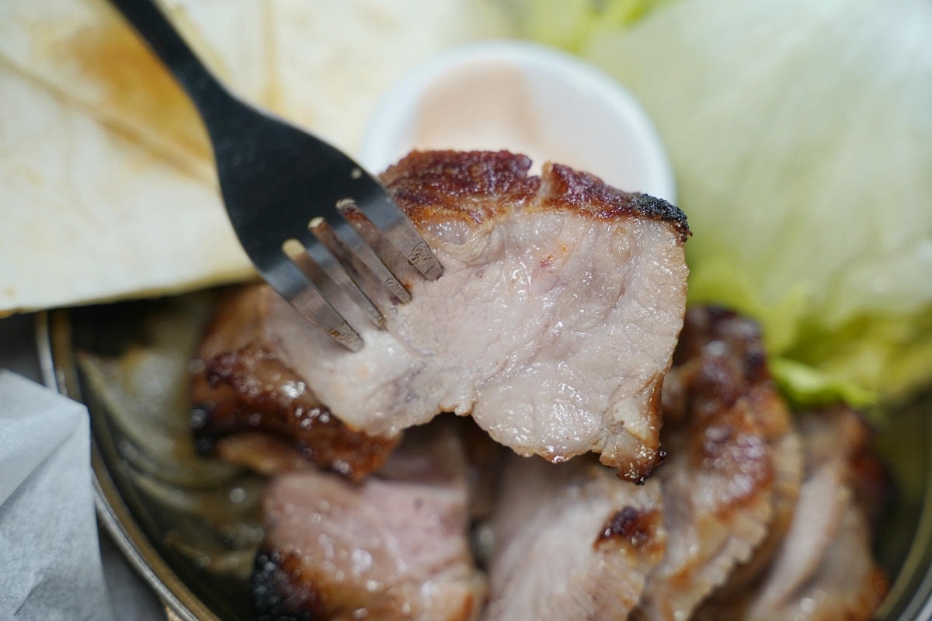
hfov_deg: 27.0
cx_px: 466
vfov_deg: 18.2
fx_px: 1942
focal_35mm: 75
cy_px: 310
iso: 125
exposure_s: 1/80
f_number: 4
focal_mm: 75
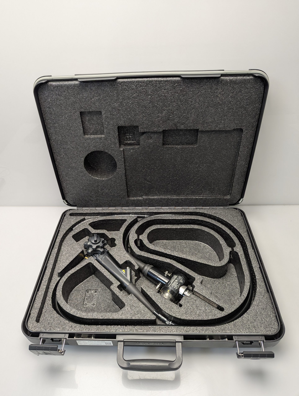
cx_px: 150
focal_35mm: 24
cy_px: 198
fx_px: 276
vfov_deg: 71.5
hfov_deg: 56.9
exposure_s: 1/33.3
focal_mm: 6.81
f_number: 1.85
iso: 55
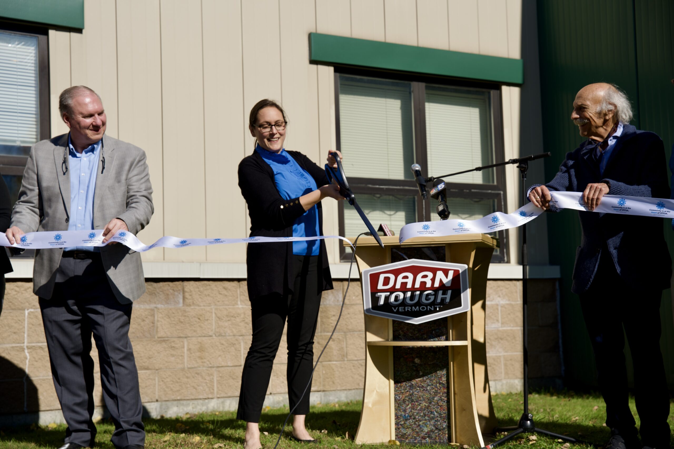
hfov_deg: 36.9
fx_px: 1009
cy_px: 224
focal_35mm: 54
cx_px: 337
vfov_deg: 25.1
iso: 100
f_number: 4.5
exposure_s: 1/1250
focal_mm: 53.9
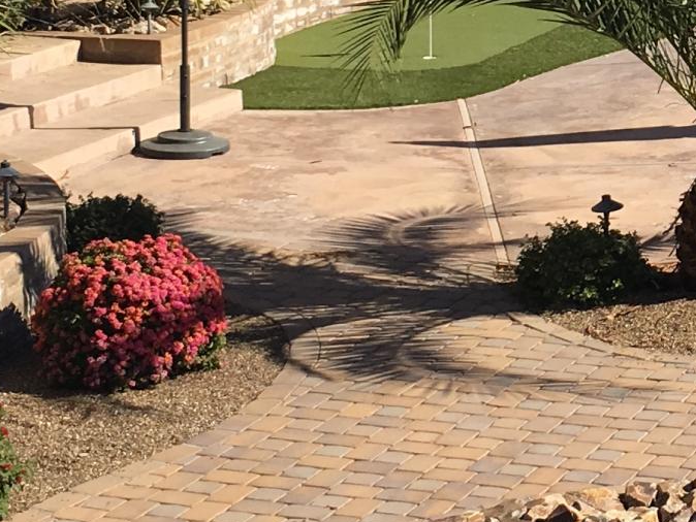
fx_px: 2595
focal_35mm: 129
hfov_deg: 14.6
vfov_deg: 11.4
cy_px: -30
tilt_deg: -7.2
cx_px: 913
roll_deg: +0.6
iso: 25
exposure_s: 1/1570
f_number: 2.2
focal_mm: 4.15
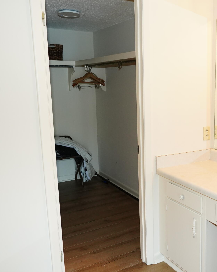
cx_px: 186
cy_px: 139
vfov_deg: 47.9
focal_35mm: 38
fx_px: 305
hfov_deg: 37.2
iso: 3200
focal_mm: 21
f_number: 8
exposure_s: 1/60
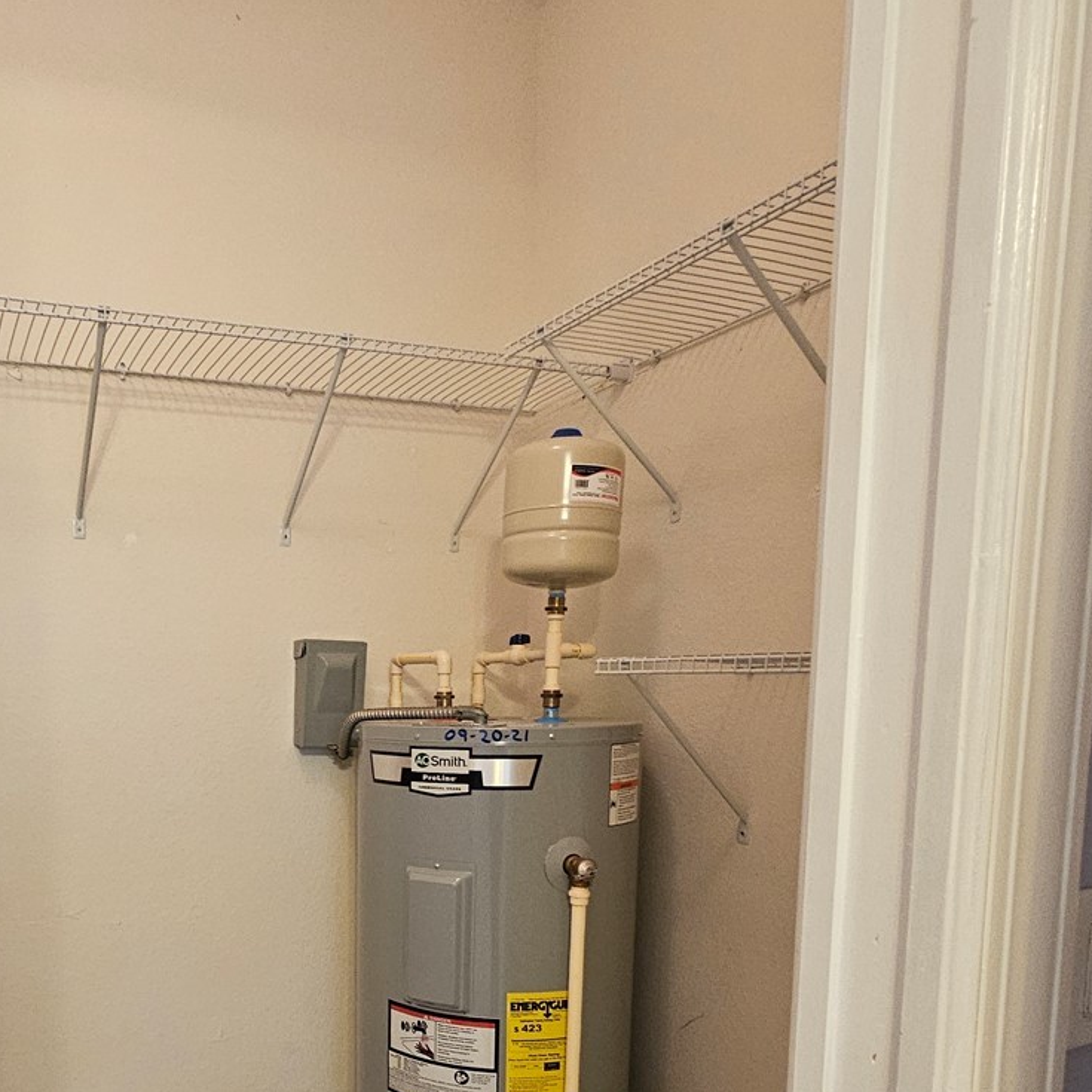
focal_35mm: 25
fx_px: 892
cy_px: 813
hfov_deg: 58.8
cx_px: 244
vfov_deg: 59.7
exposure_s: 1/60
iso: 250
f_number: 2.2
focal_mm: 2.2
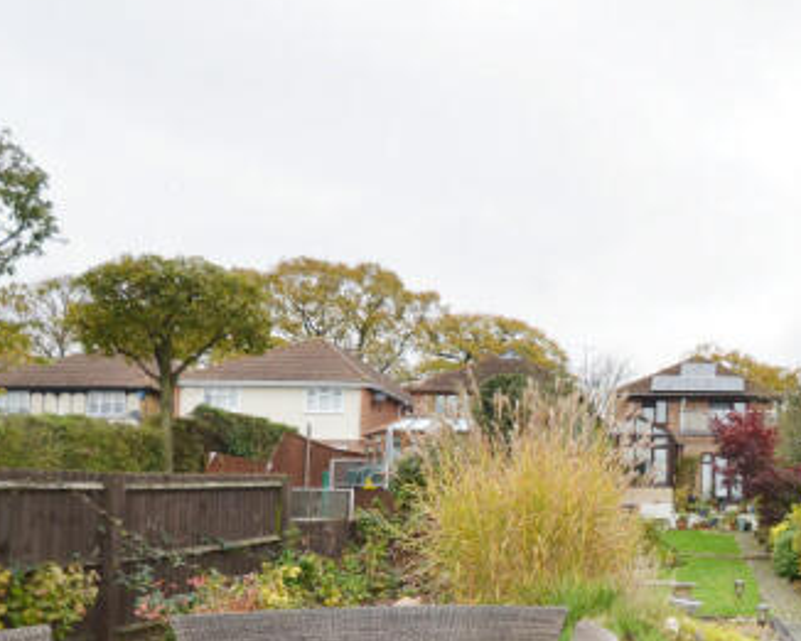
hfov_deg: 48.6
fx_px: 770
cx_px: 735
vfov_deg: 43.1
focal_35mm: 32
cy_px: 513
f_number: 4
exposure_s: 1/250
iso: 180
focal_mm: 11.5
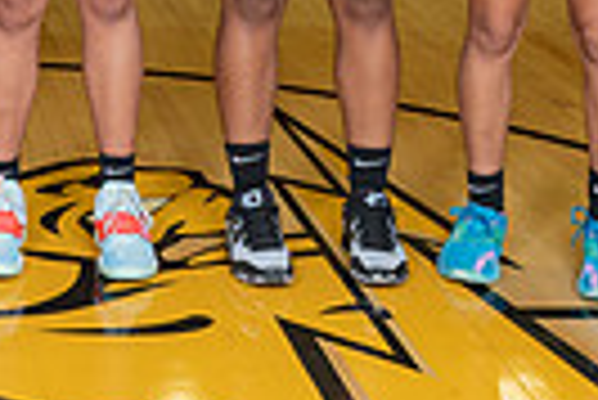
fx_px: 1962
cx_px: -194
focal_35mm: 118
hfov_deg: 16.3
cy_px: -239
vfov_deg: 11.1
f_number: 7.1
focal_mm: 24
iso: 250
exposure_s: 1/50
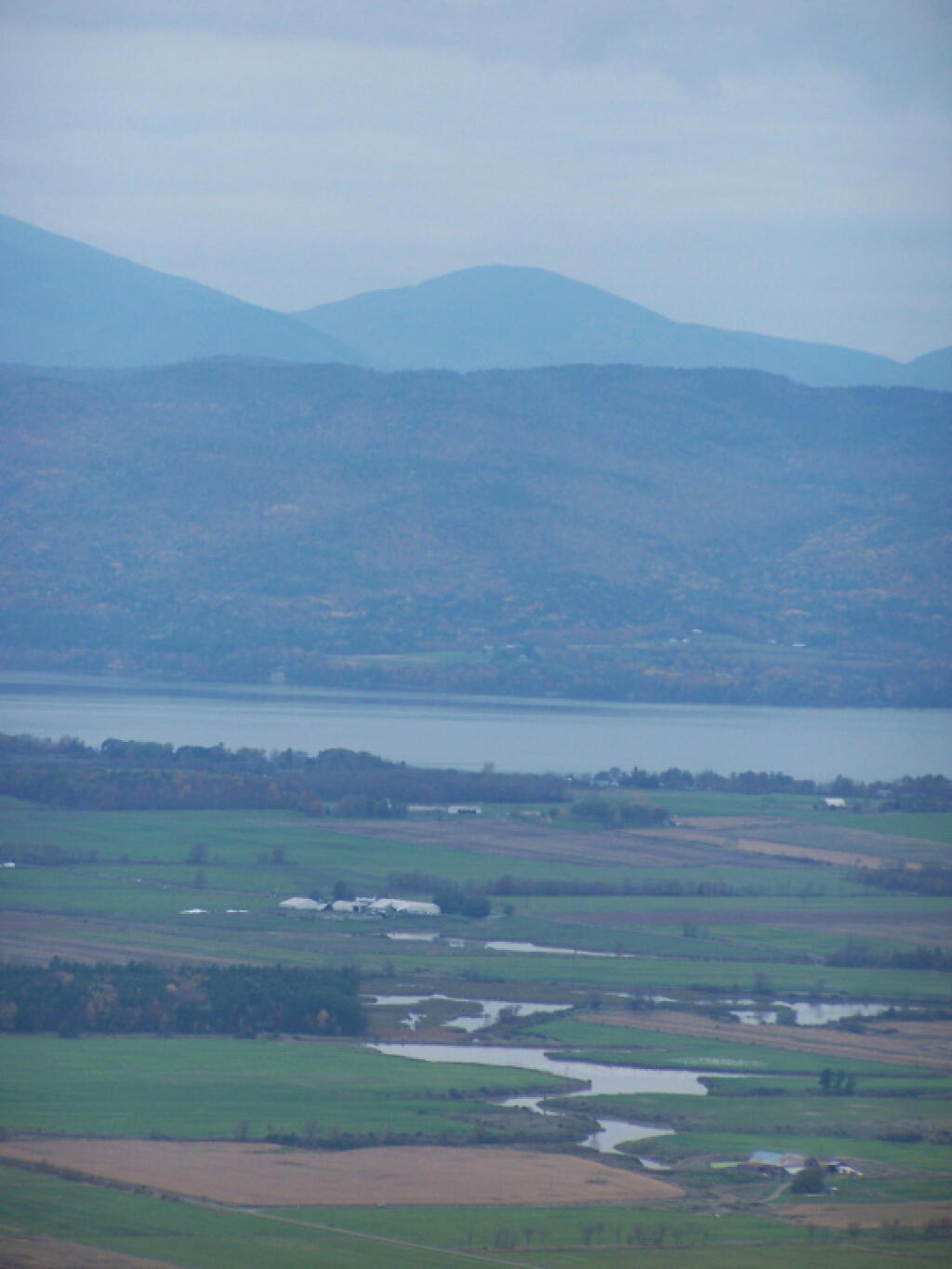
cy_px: 634
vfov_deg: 8.3
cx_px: 476
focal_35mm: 238
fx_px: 8726
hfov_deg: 6.2
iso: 80
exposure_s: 1/640
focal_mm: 39.5
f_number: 3.3
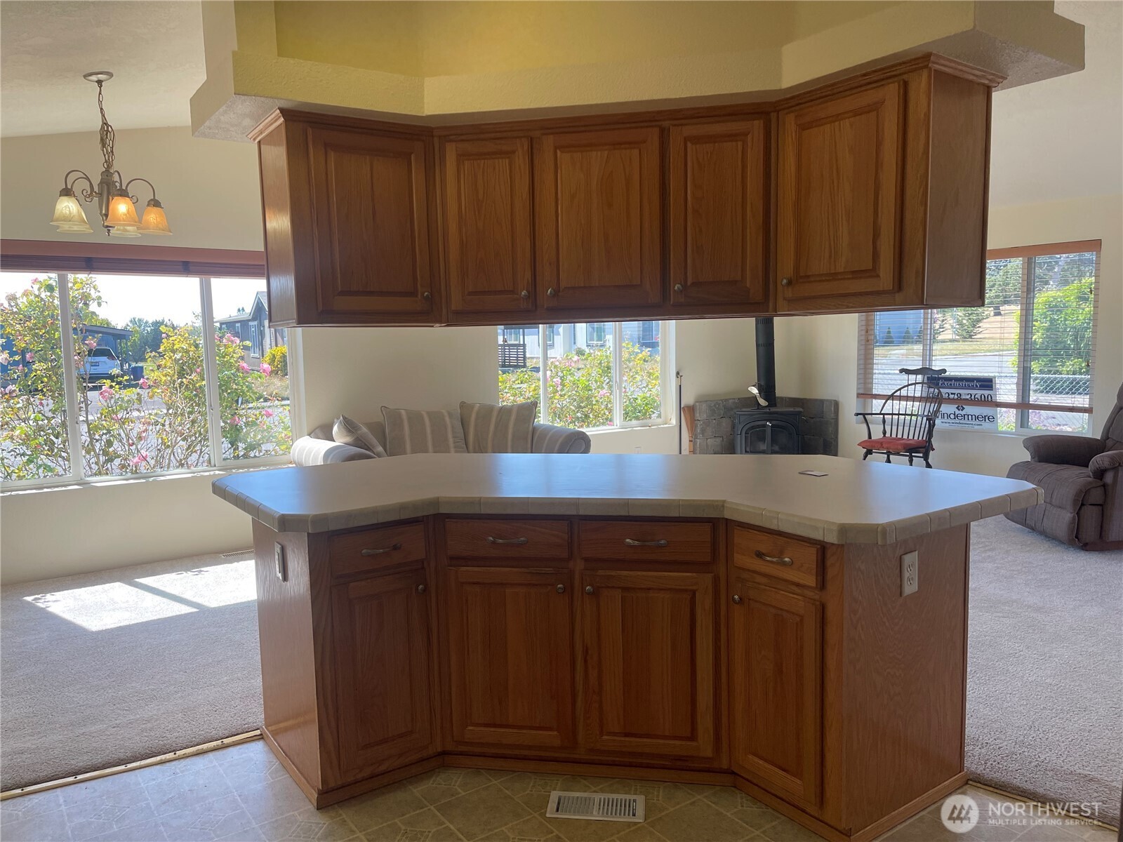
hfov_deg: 69.4
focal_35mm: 25
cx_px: 562
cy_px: 421
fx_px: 811
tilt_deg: -7.6
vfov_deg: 54.9
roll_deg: +1.1
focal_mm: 5.1
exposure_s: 1/333
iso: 32
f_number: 1.6
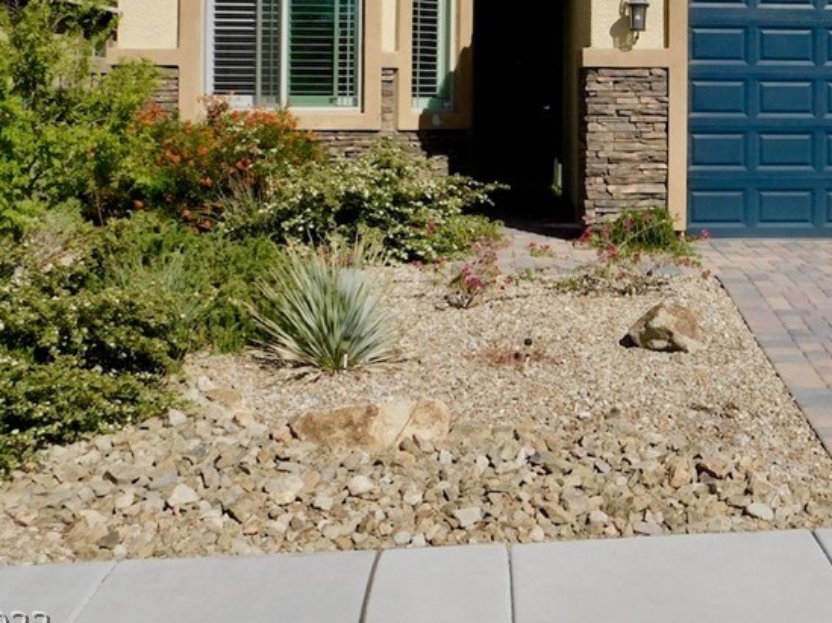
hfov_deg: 33.4
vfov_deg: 25.3
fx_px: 1345
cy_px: 67
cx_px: 661
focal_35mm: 56
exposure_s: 1/800
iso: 125
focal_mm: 5.3
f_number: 6.4
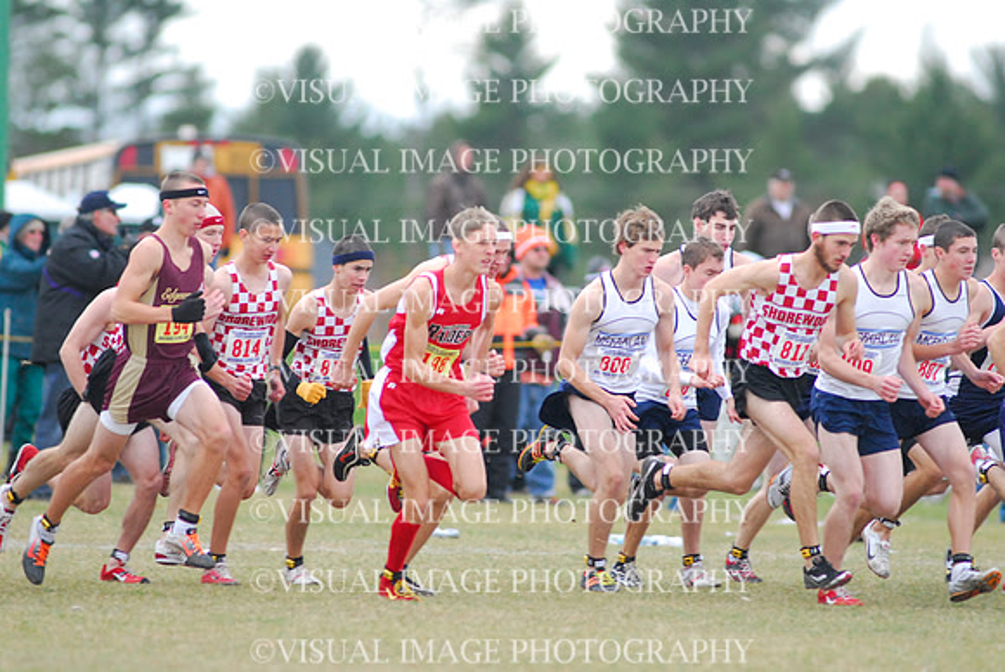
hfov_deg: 4.6
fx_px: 12575
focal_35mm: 450
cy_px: 336
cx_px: 502
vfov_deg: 3.1
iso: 800
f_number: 4
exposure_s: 1/640
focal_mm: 300
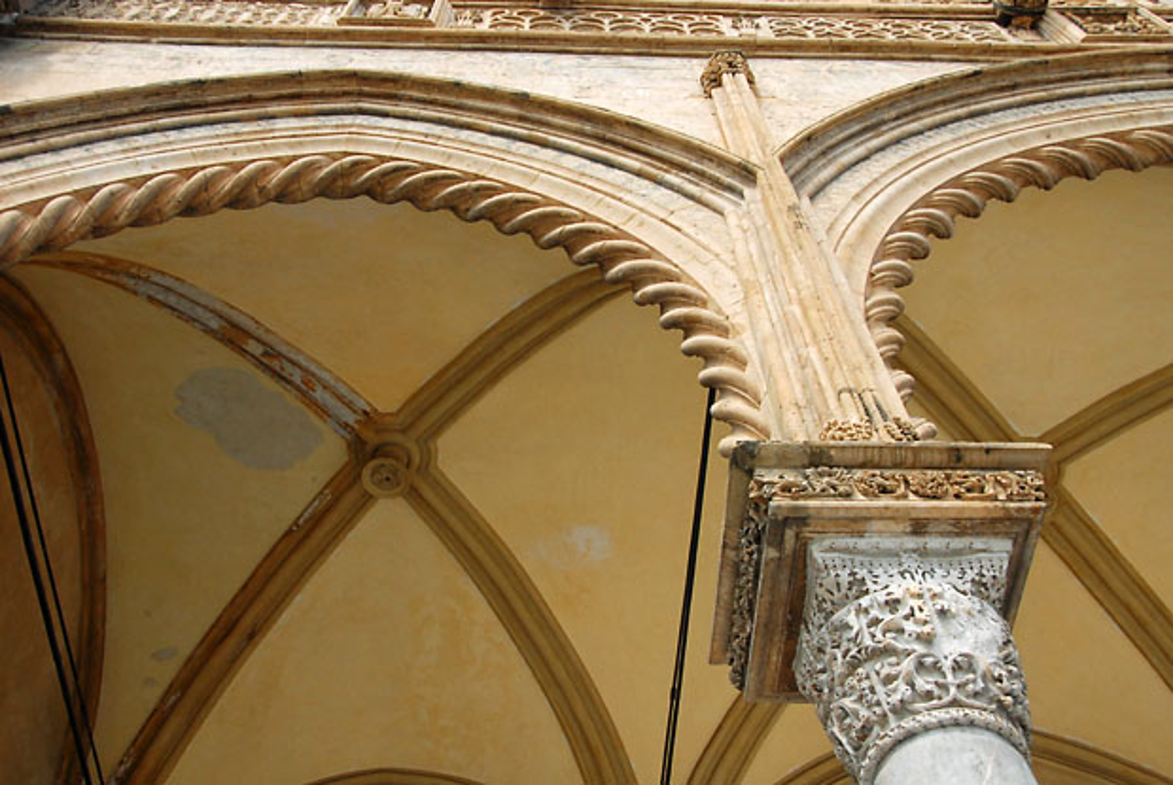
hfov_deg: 53.1
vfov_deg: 37.0
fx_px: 1174
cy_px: 392
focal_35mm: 36
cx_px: 586
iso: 400
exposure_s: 1/1500
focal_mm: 24
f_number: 4.5
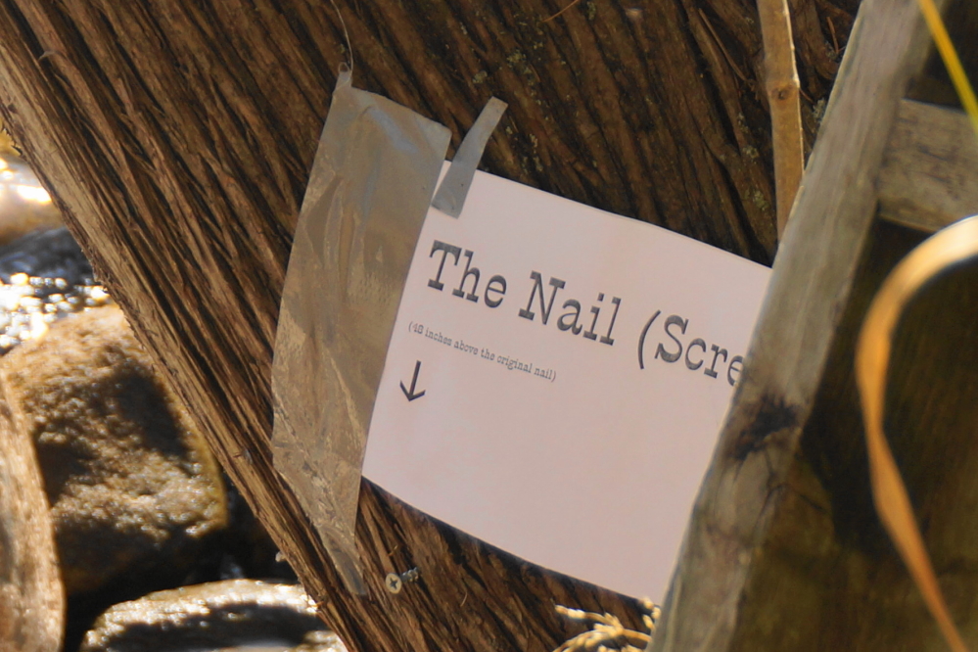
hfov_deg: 22.6
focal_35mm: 90
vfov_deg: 15.2
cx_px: 489
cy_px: 326
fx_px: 2445
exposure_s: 1/100
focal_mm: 60
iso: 100
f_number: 5
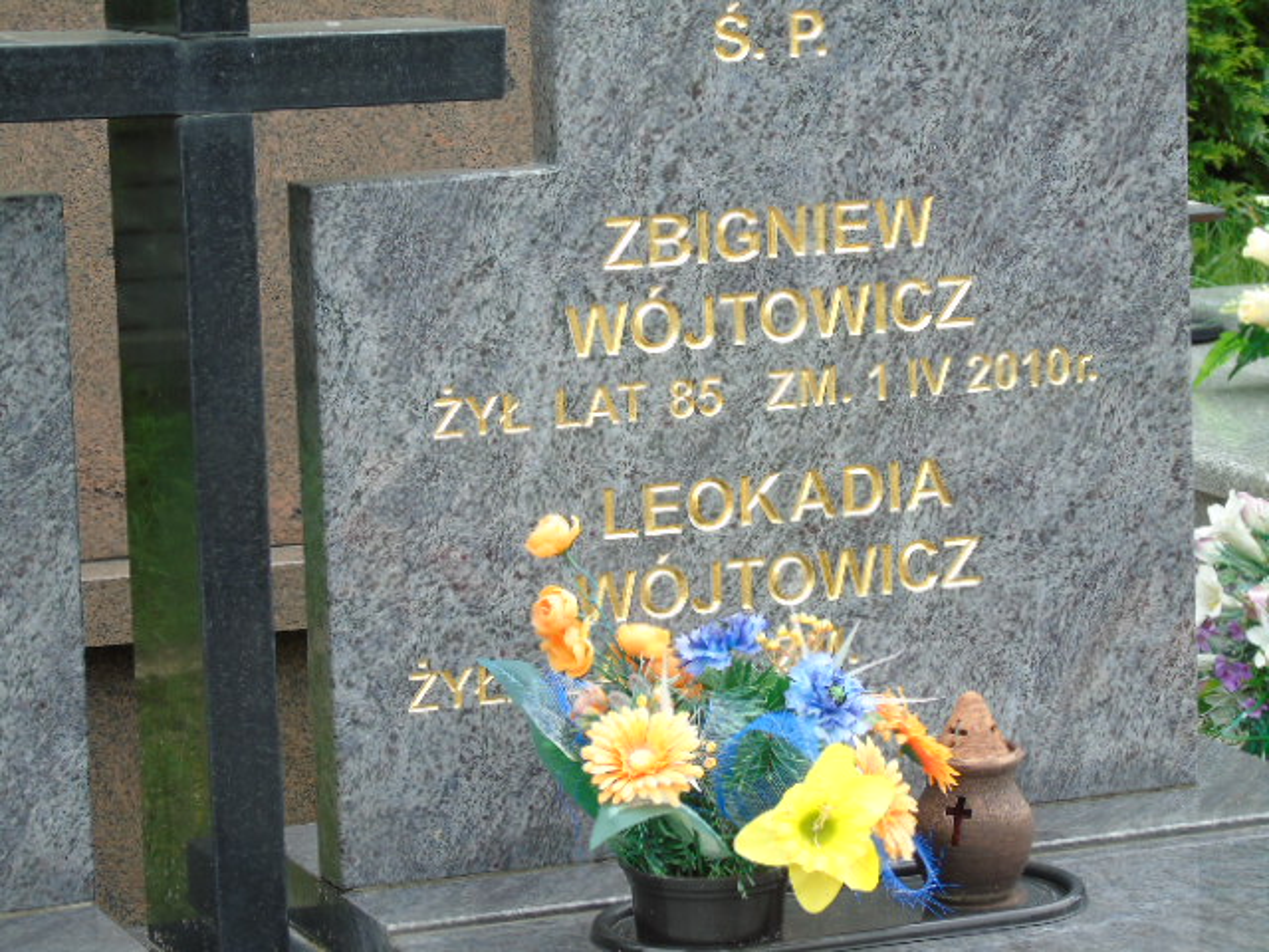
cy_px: 476
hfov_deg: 15.9
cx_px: 634
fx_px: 4546
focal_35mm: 124
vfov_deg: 12.0
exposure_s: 1/40
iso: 80
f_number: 4.6
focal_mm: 22
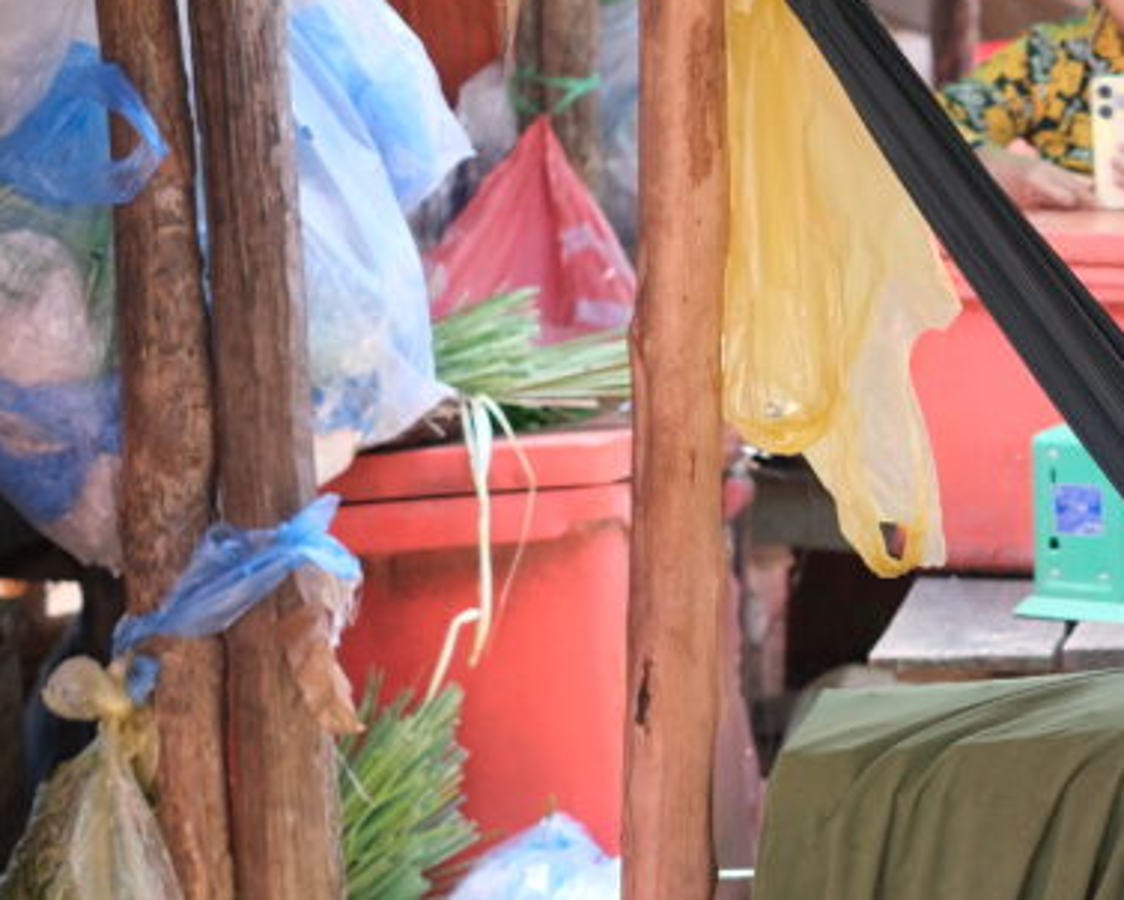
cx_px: 1470
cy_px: 881
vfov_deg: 11.3
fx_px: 4493
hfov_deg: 13.7
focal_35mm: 135
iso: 320
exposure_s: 1/160
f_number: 2.2
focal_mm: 35
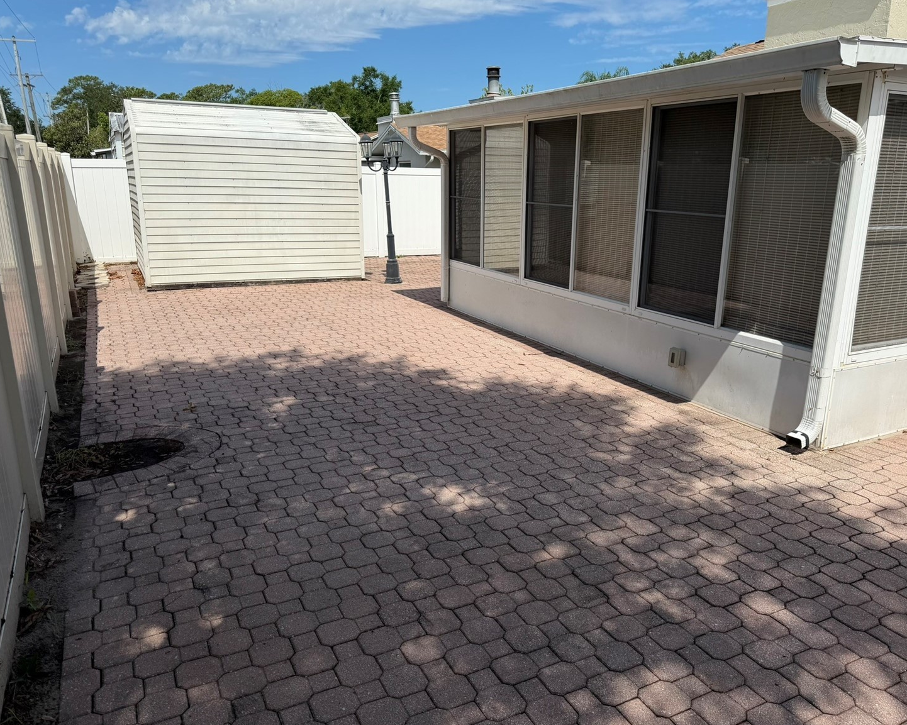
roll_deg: -0.6
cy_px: 367
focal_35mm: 26
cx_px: 490
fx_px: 698
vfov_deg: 54.9
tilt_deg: -14.6
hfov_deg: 65.9
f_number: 1.78
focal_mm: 6.76
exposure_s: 1/7353
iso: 80
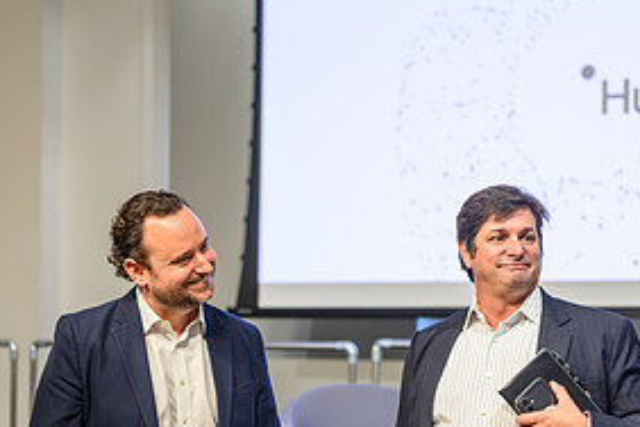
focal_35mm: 106
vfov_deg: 12.9
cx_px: 313
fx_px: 1884
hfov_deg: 19.3
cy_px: 342
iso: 125
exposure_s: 1/200
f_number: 1.8
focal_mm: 50
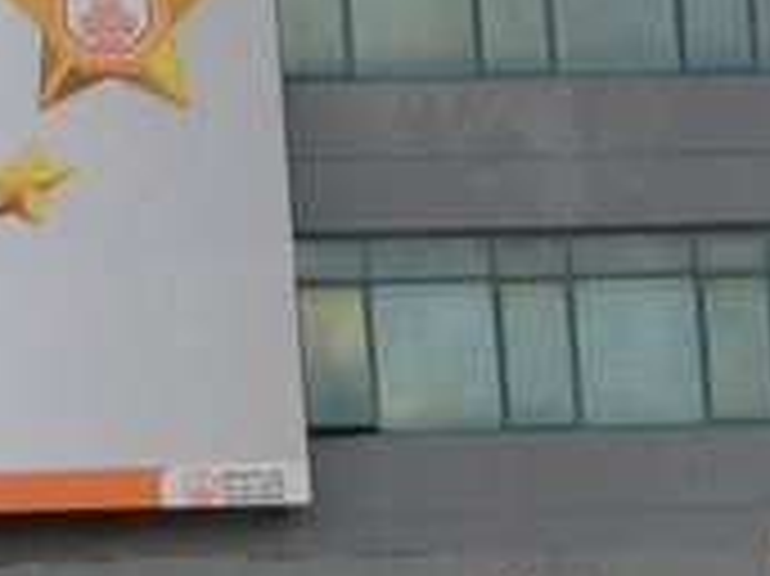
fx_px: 5157
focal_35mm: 232
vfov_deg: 5.9
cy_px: 1724
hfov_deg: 8.5
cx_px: 140
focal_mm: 4.12
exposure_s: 1/623
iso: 50
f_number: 2.4
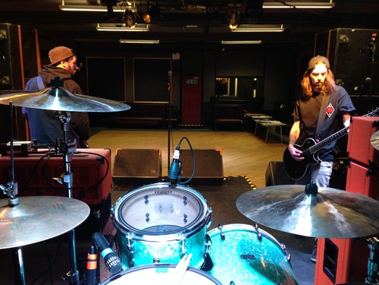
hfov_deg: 55.4
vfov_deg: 42.9
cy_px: 142
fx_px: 361
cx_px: 190
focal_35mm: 33
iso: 100
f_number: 2.4
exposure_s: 1/20
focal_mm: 4.12
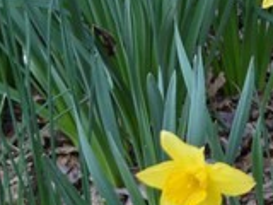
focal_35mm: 284
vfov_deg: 5.2
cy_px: -3
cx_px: 719
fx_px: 2242
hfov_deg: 6.5
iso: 400
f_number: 4.5
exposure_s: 1/80
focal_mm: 29
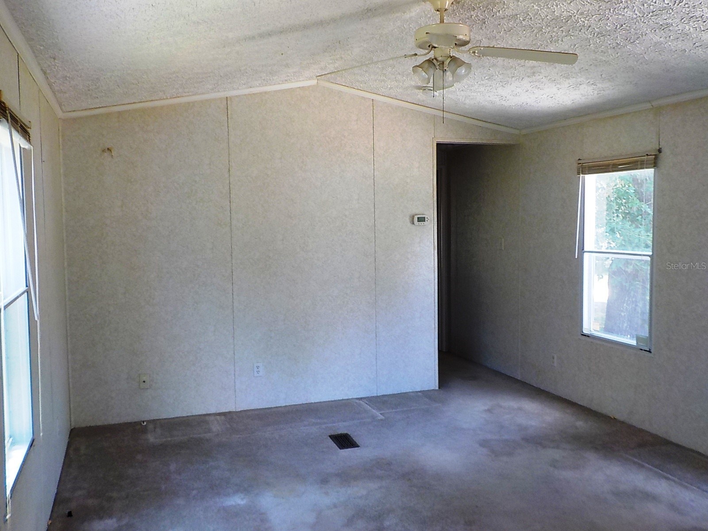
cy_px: 266
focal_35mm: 30
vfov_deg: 46.8
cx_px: 354
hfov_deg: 60.0
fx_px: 614
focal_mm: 4.1
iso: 125
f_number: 3.3
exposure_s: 1/40
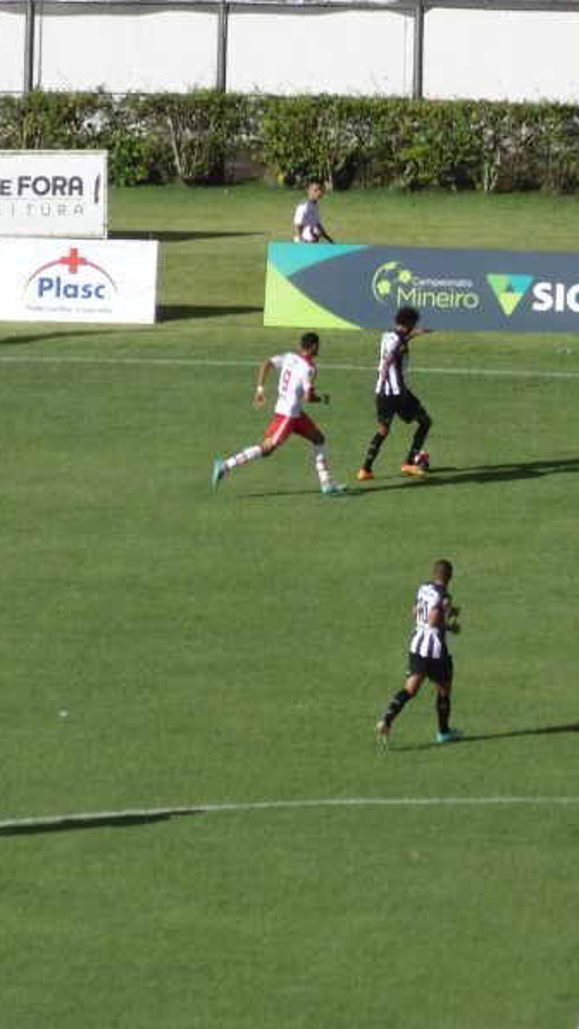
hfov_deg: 3.0
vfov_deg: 5.3
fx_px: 11158
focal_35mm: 409
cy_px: 514
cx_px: 512
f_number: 5.6
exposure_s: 1/400
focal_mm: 50.2
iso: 80
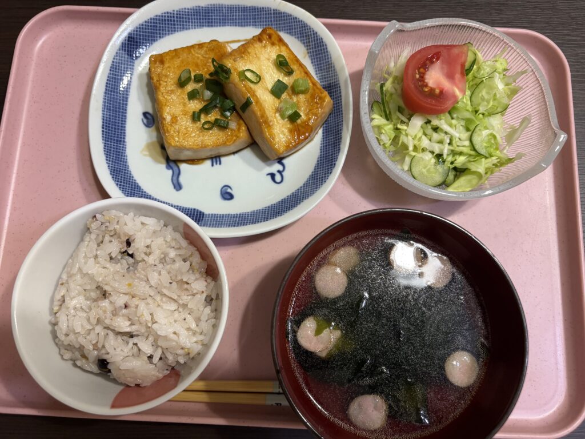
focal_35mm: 26
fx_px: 439
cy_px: 220
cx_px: 292
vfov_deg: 53.1
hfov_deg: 67.3
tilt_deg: -79.1
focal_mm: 5.96
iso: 160
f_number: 1.6
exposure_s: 1/60
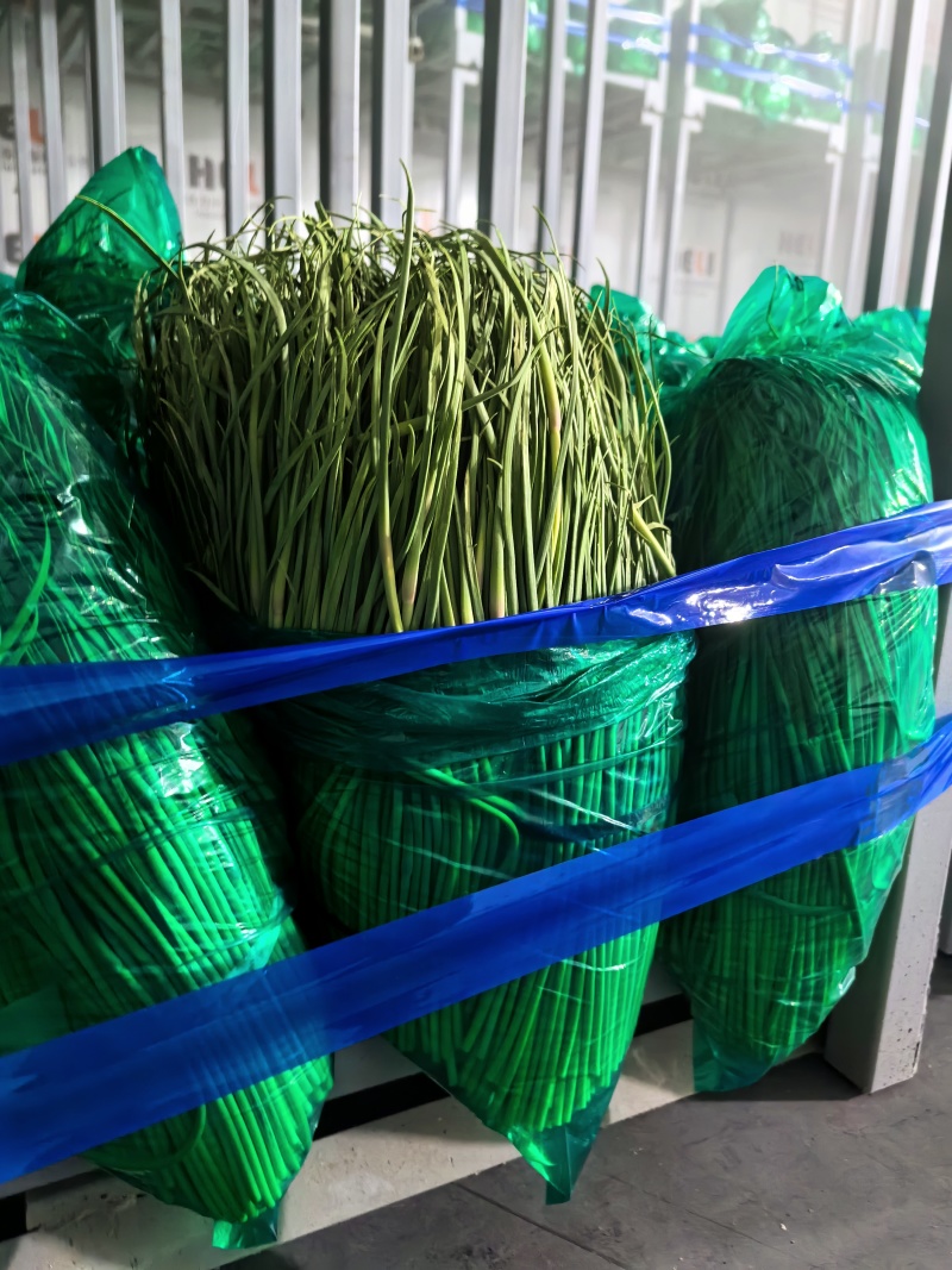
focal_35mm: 27
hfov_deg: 51.3
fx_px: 990
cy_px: 635
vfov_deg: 65.3
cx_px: 476
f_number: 1.4
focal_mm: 6.35
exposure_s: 1/49.8
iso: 320
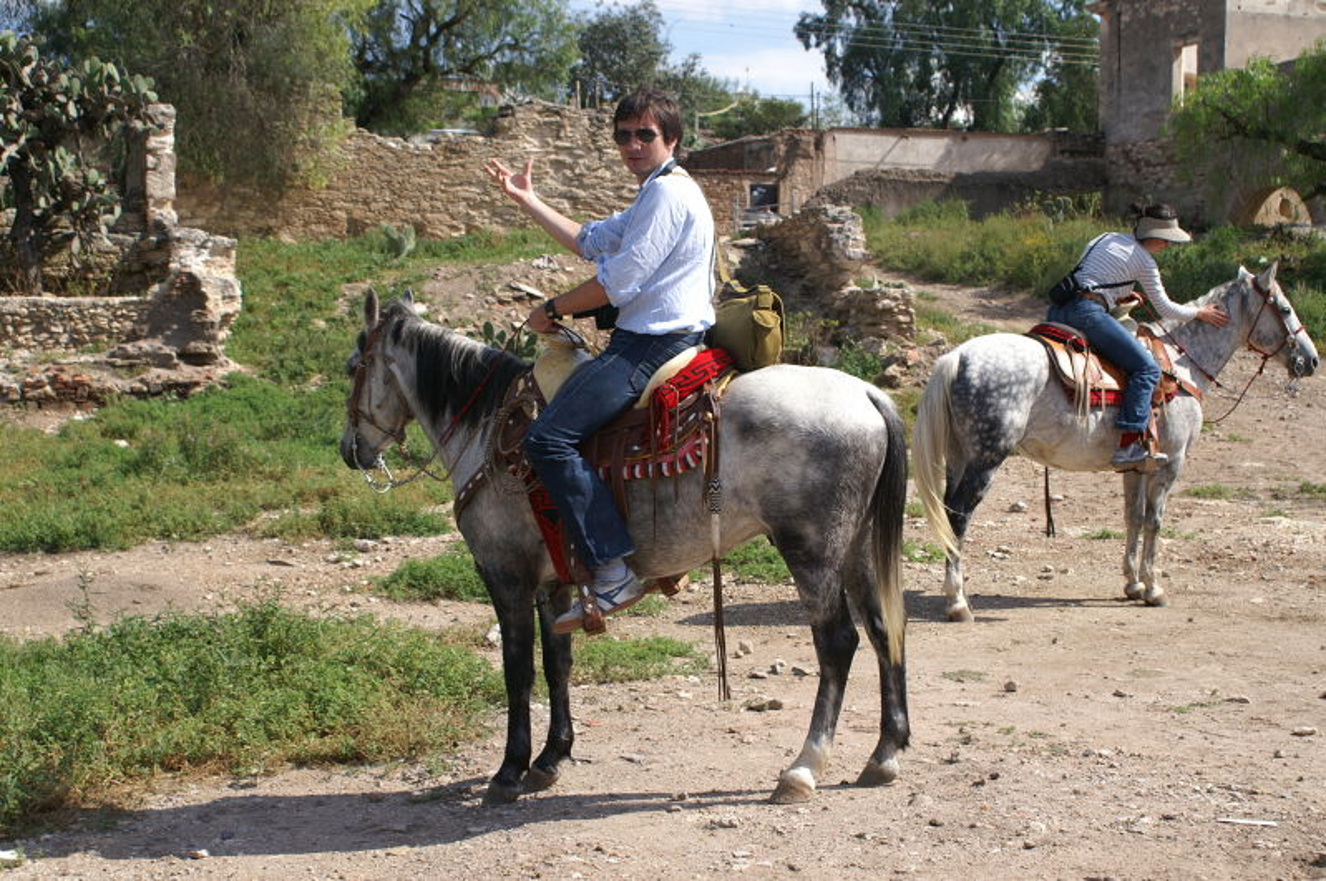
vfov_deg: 25.7
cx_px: 663
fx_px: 1932
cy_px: 440
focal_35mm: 52
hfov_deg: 37.9
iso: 100
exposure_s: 1/400
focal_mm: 35
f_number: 6.3
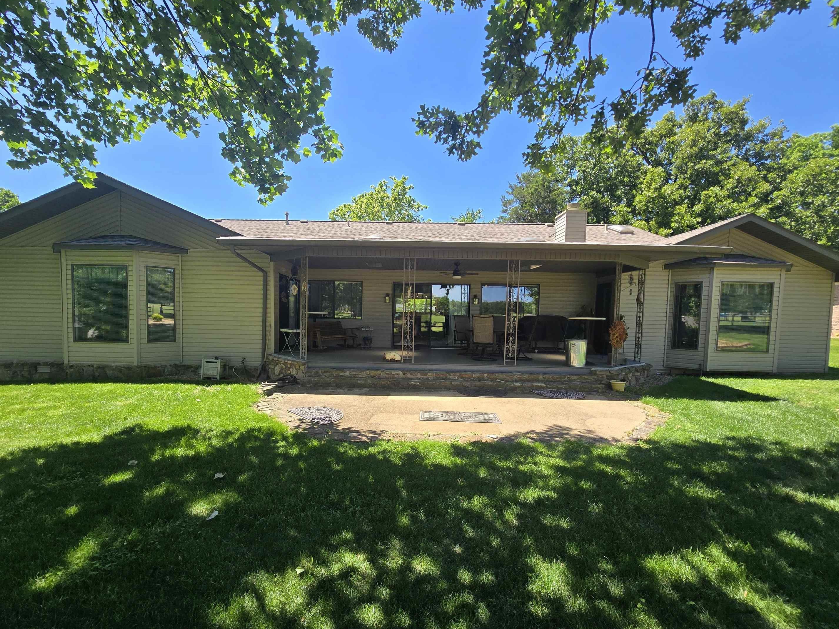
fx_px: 339
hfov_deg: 102.0
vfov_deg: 85.6
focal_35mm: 14
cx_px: 405
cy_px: 331
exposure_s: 1/852
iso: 50
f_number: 2.2
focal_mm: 2.2
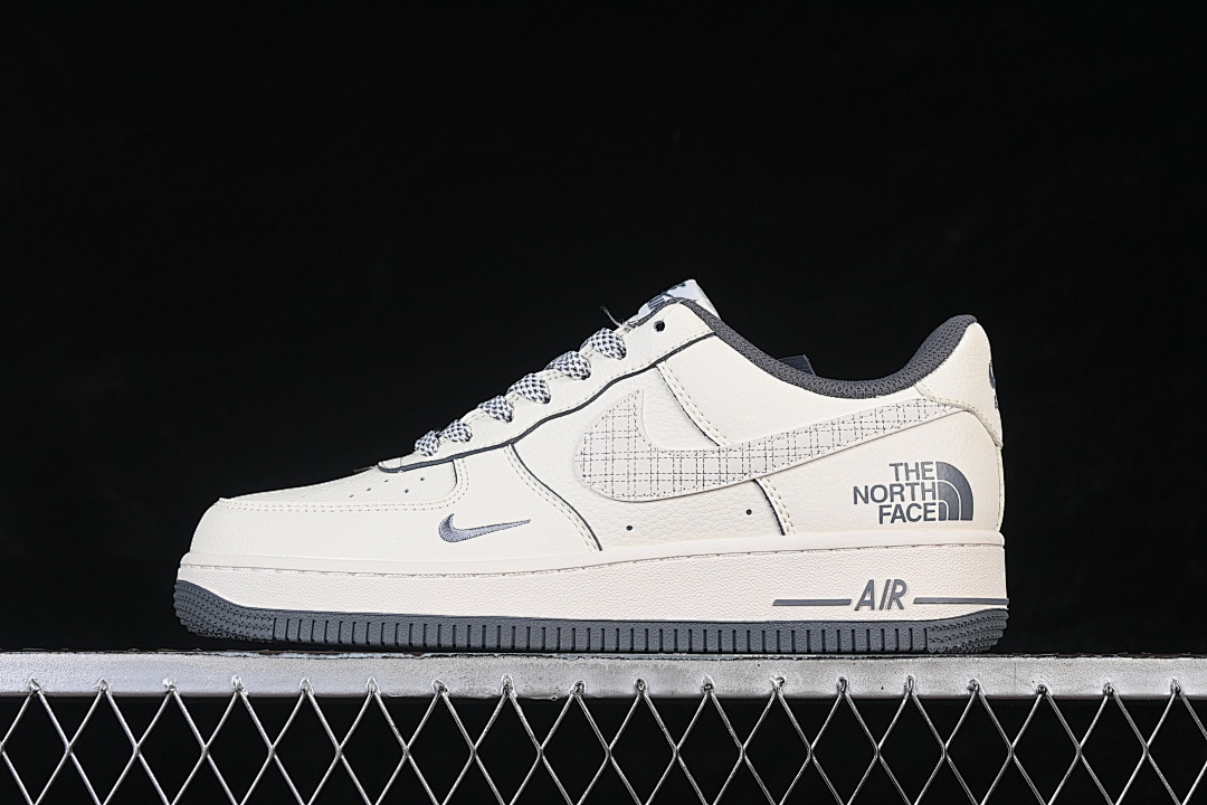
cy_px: 402
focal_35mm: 75
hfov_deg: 27.0
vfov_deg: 18.2
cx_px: 604
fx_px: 2514
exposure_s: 1/80
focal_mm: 50
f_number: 8
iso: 160
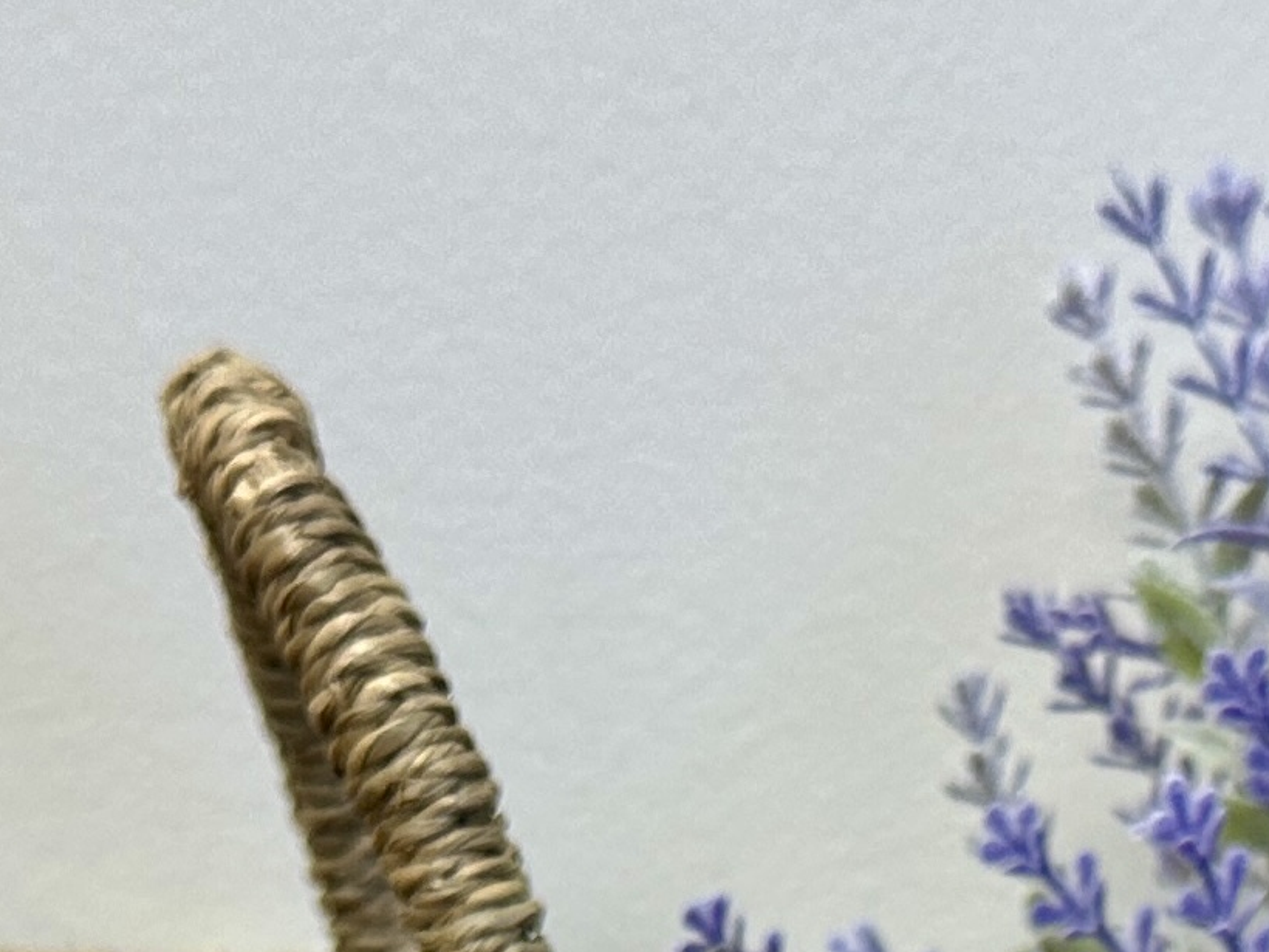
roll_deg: +1.9
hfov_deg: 17.7
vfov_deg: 11.8
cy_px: 1979
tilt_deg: -25.6
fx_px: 4069
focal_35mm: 111
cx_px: 621
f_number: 1.78
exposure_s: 1/120
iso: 100
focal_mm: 6.86
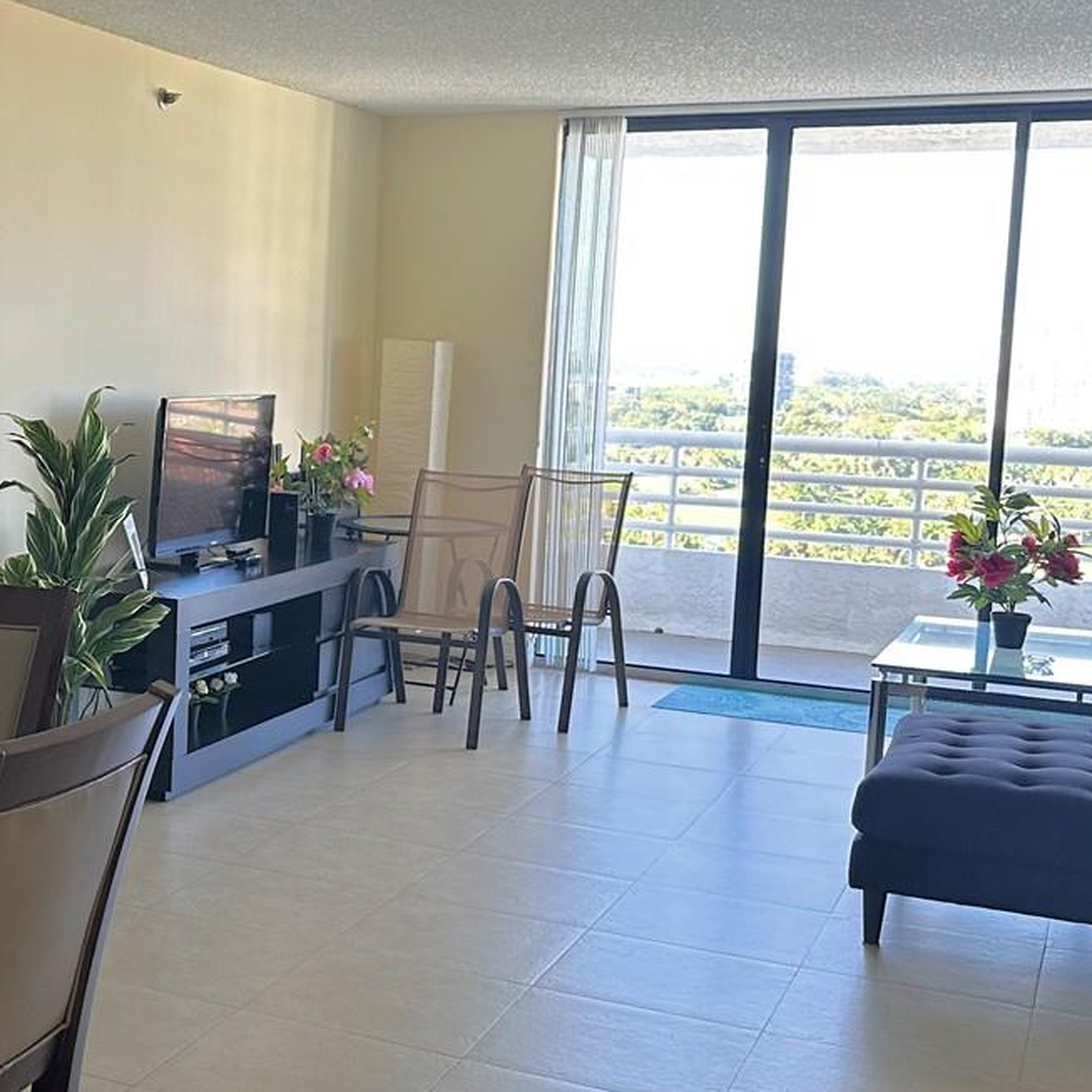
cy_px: 533
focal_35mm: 52
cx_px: 117
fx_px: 1856
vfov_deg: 32.8
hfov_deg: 31.3
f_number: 1.78
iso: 125
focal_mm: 6.86
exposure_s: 1/120
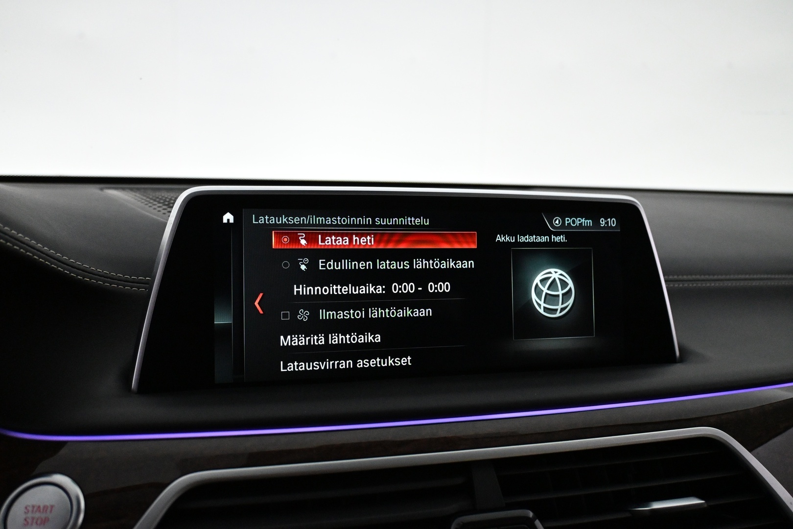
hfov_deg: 61.9
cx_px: 396
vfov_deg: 43.6
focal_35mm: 30
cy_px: 264
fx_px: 661
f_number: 3.8
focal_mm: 20
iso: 4000
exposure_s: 1/200
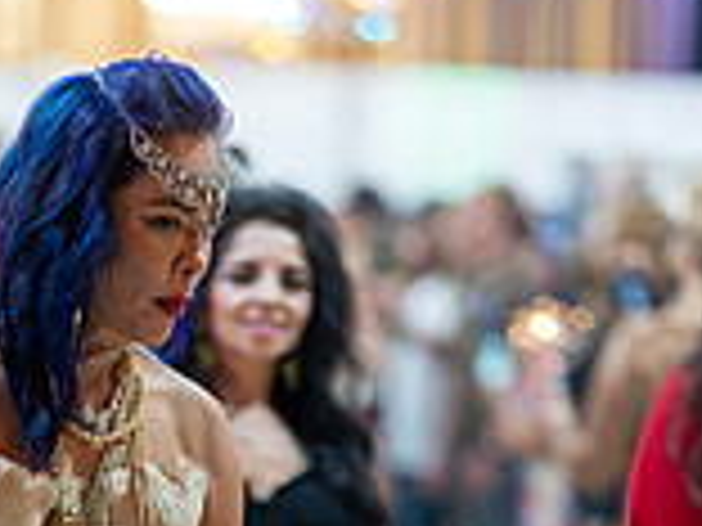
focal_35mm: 235
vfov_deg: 6.2
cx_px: 117
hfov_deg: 8.4
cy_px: 872
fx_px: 4766
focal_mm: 85
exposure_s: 1/160
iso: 320
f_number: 1.4
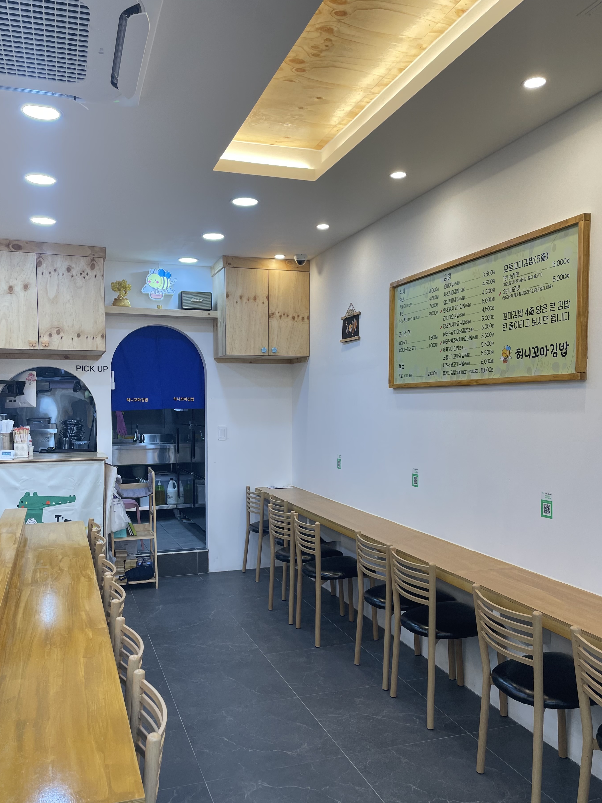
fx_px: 672
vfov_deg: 61.5
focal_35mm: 29
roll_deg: +0.0
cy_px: 442
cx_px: 284
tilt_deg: -3.0
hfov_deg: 48.2
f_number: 1.6
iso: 50
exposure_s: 1/120
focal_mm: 4.2
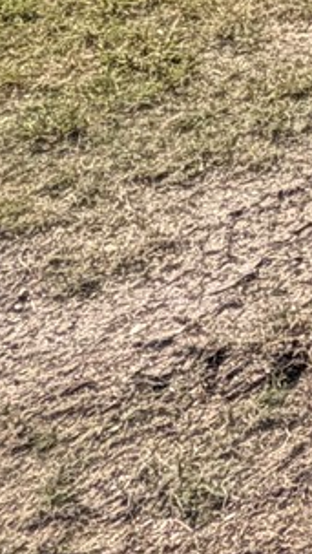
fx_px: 1511
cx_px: 1009
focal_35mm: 103
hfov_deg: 9.0
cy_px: -605
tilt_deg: -6.9
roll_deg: -1.5
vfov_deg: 15.6
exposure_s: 1/726
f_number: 2.2
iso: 40
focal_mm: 2.22
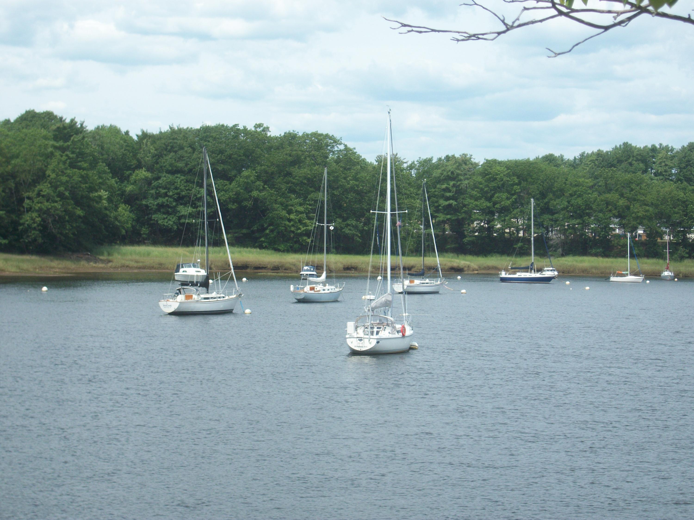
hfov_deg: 23.3
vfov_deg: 17.6
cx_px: 347
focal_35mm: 84
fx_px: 1684
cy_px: 260
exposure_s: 1/400
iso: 80
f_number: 5.1
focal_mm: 15.1
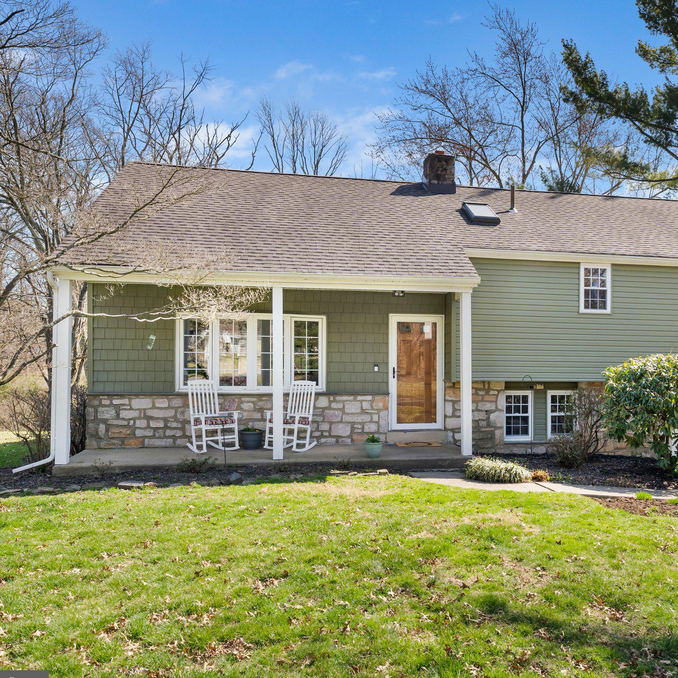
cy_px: 354
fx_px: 709
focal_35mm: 32
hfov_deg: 50.0
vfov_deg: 51.1
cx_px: 466
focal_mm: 24
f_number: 8
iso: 500
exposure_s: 1/320
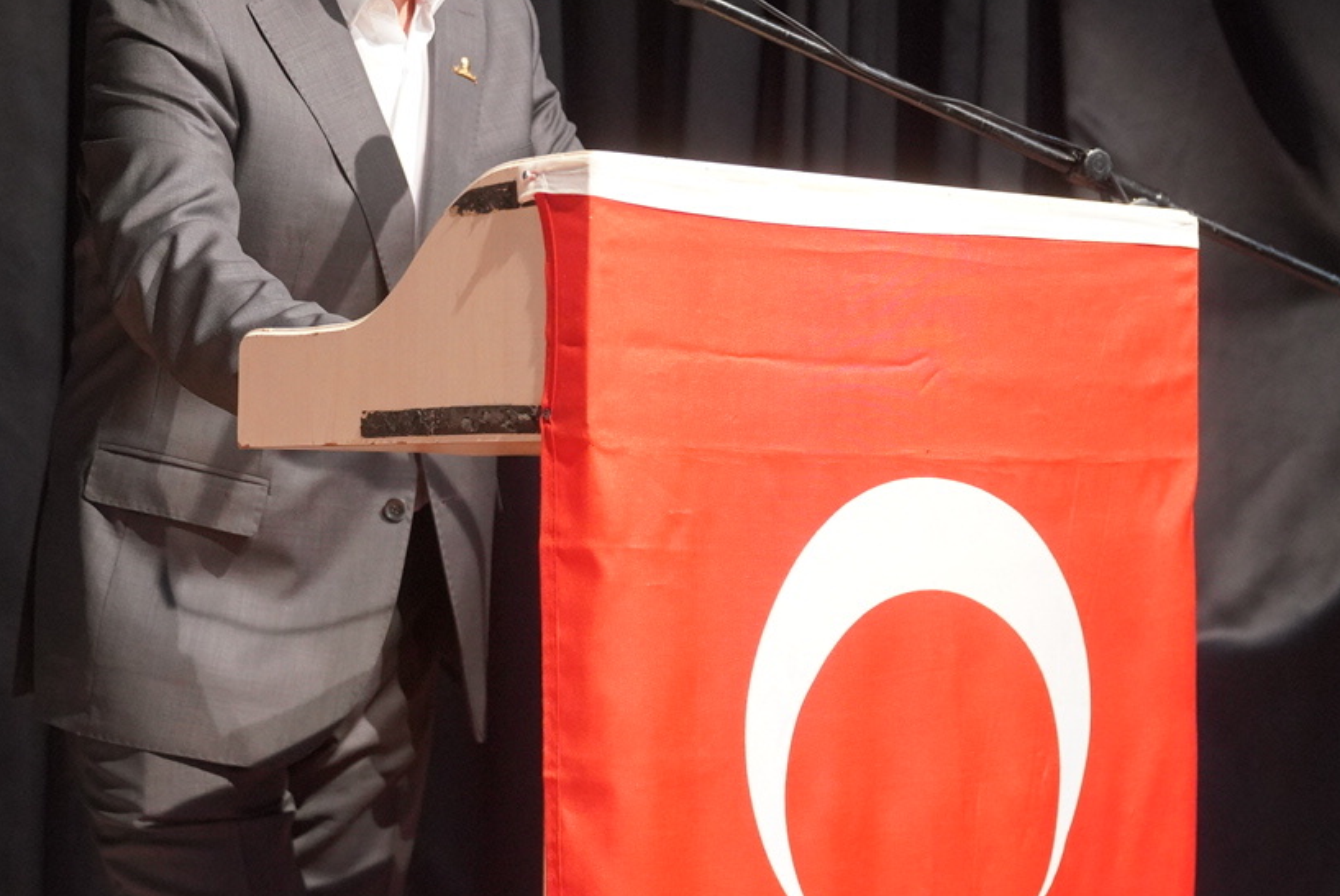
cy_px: 317
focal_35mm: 91
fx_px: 3390
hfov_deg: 22.4
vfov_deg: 15.0
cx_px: 686
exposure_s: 1/160
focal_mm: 46
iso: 5000
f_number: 4
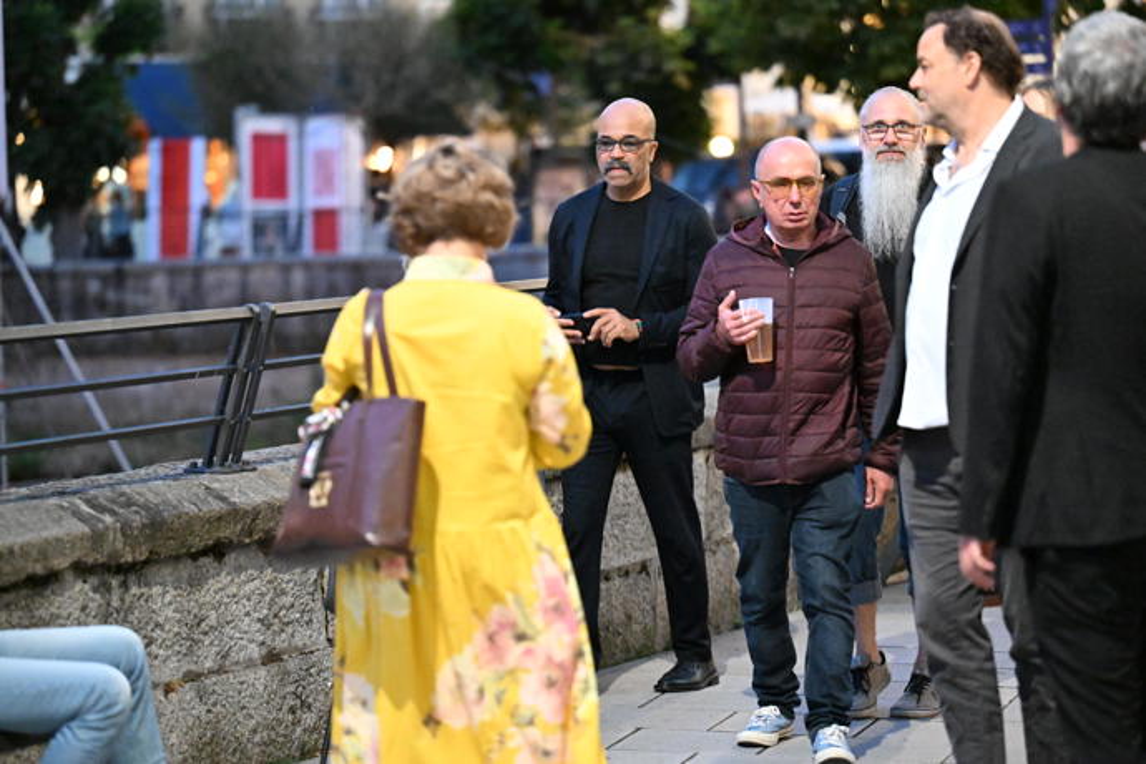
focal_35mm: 130
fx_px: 4138
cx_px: 573
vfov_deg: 10.5
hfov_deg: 15.8
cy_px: 382
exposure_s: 1/160
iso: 20000
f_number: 2.8
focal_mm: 130
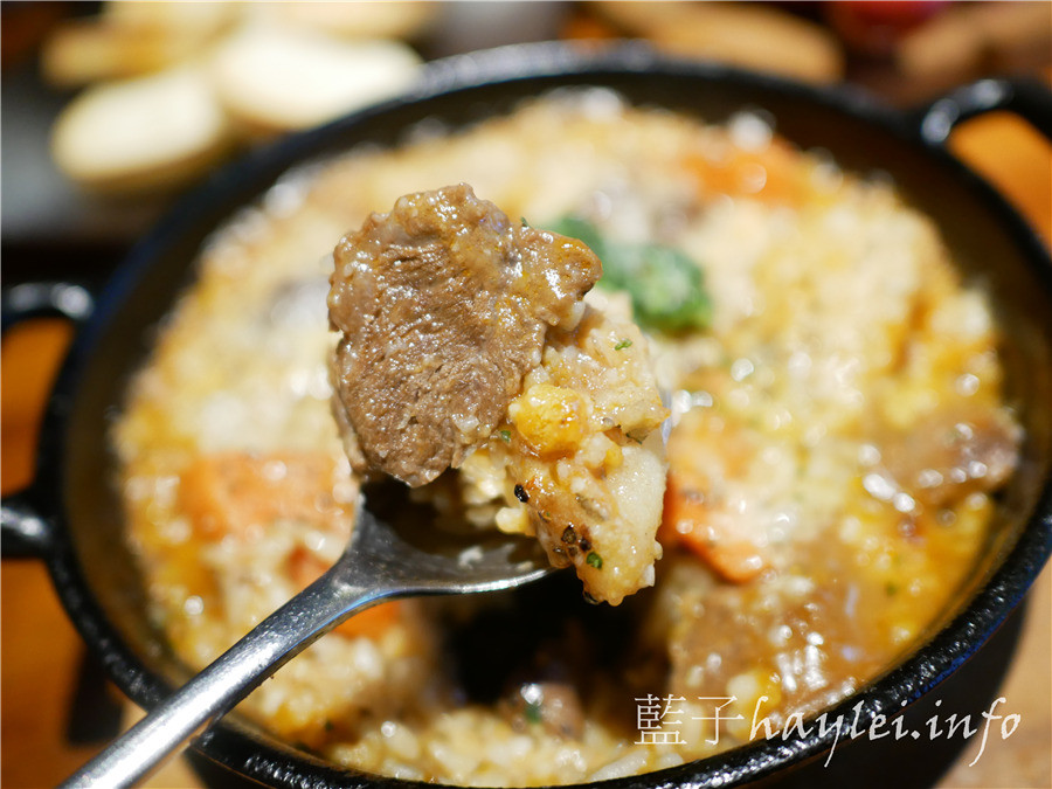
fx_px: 912
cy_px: 394
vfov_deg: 46.8
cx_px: 526
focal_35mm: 30
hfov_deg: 60.0
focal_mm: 15
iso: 1000
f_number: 1.7
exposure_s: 1/60
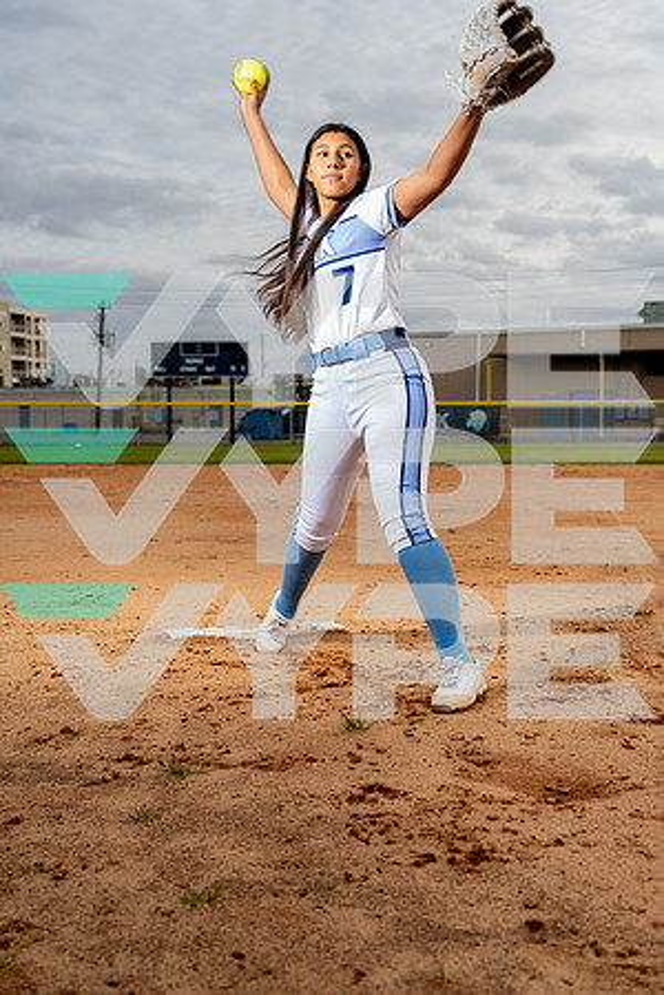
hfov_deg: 29.9
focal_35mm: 45
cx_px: 332
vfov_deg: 43.6
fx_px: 1245
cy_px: 498
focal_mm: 45
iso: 80
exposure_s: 1/250
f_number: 4
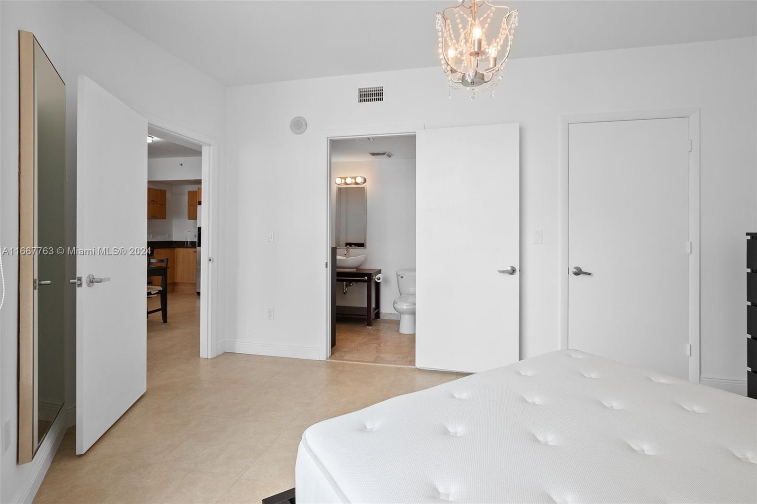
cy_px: 252
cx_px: 378
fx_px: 357
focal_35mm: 17
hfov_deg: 93.3
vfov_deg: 70.4
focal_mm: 11.5
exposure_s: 1/30
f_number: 8
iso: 200
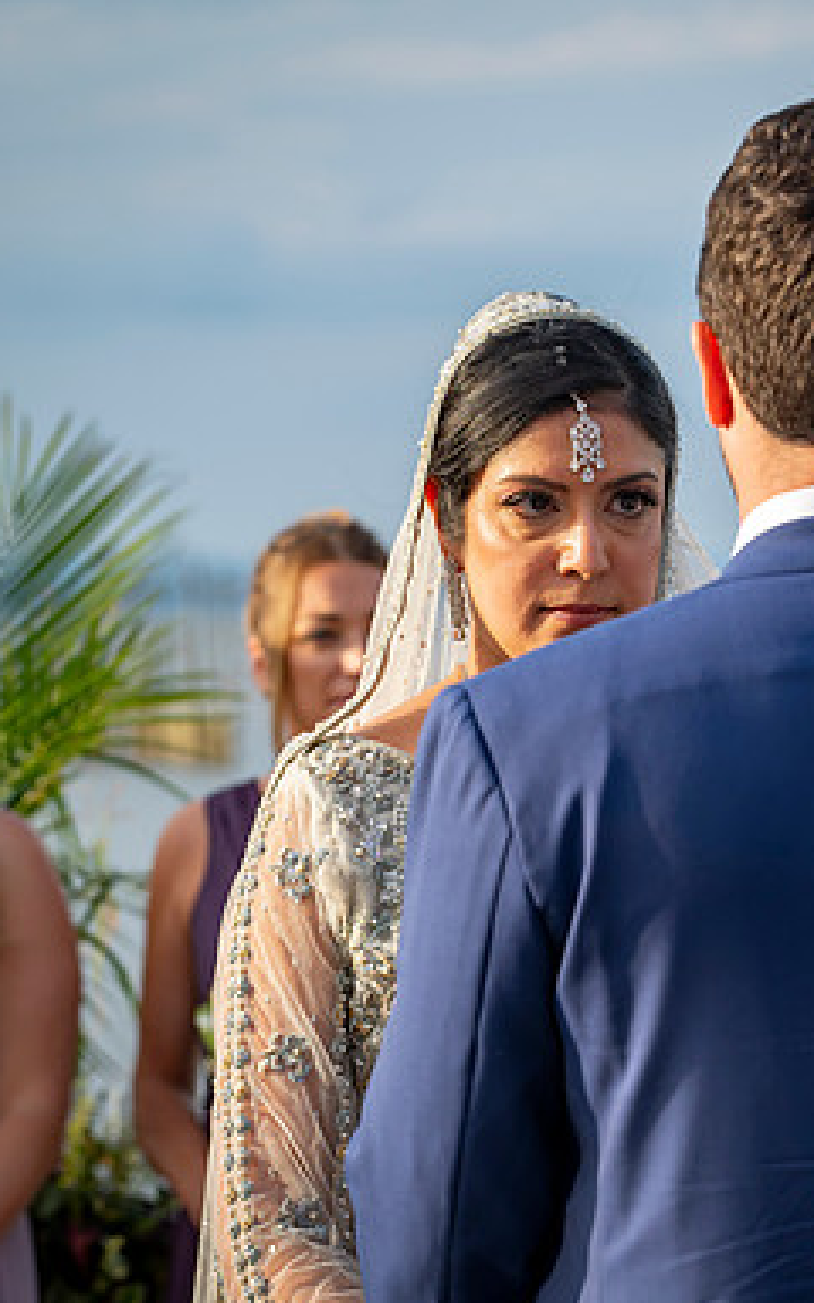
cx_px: 724
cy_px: 647
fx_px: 6815
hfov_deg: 6.8
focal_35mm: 192
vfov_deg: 10.9
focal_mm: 120
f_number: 5
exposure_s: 1/250
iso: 80
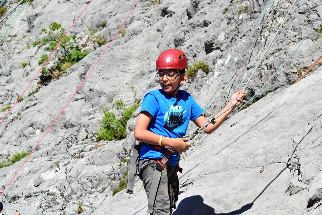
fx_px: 939
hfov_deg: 19.5
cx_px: 161
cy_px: 108
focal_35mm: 105
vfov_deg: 13.0
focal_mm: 70
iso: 800
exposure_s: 1/1250
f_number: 9
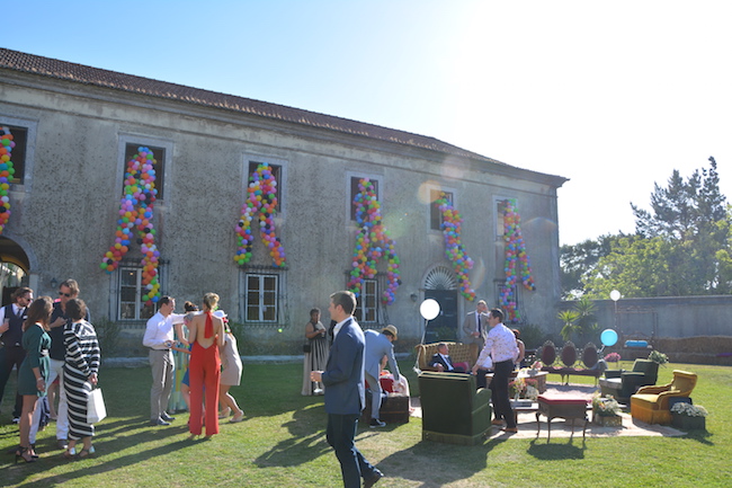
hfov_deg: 67.4
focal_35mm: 27
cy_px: 244
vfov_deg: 47.9
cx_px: 366
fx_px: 549
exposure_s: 1/160
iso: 100
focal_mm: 18
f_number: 8
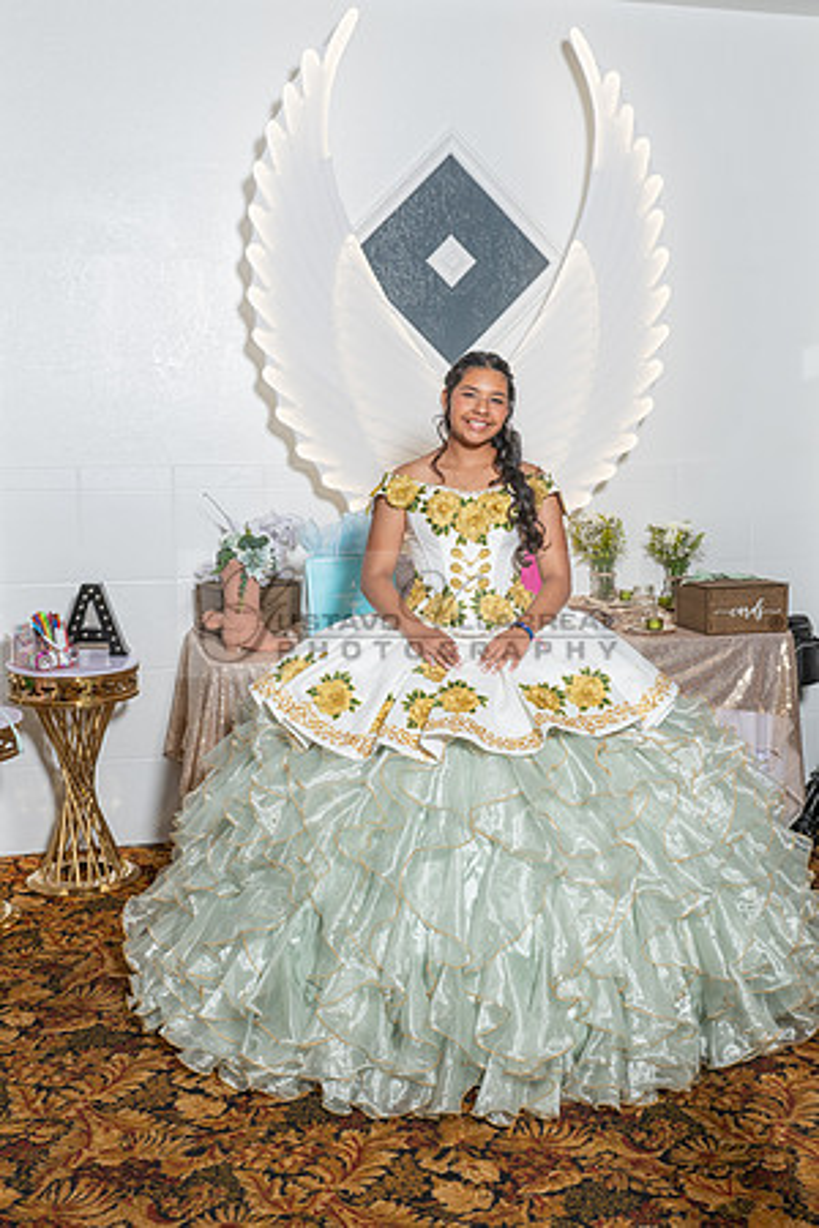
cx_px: 435
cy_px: 609
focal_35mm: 38
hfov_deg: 35.0
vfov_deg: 50.6
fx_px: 1298
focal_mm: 24
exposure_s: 1/160
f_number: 9
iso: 200
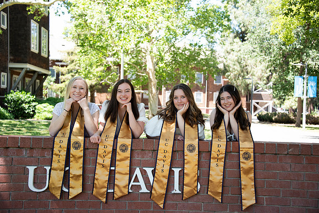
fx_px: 443
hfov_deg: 39.6
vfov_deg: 27.0
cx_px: 160
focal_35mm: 50
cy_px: 106
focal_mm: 50
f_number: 4.5
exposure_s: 1/500
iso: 640
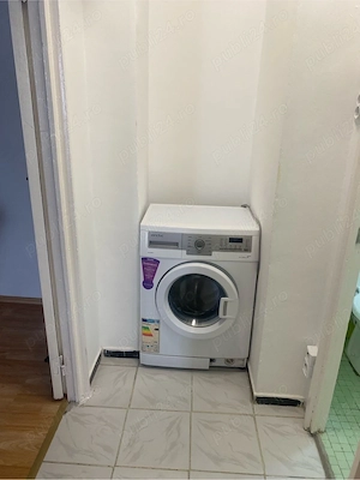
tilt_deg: -20.3
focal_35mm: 26
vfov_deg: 67.3
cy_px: 240
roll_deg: -2.1
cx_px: 180
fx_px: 361
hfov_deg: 53.1
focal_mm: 4.25
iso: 125
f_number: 1.8
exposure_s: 1/100
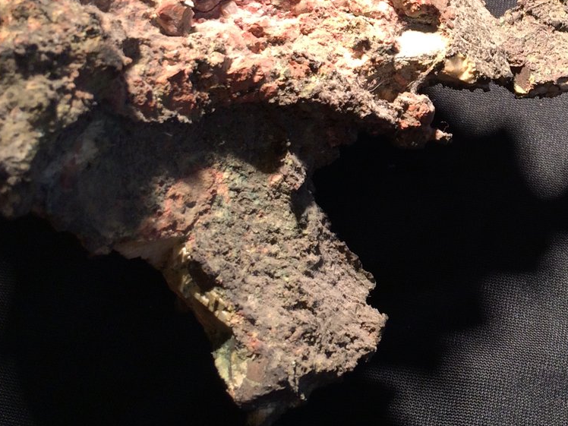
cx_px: 490
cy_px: 56
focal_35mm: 62
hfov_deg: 30.1
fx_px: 1017
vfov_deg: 23.1
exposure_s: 1/30
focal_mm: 4.15
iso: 32
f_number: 2.2
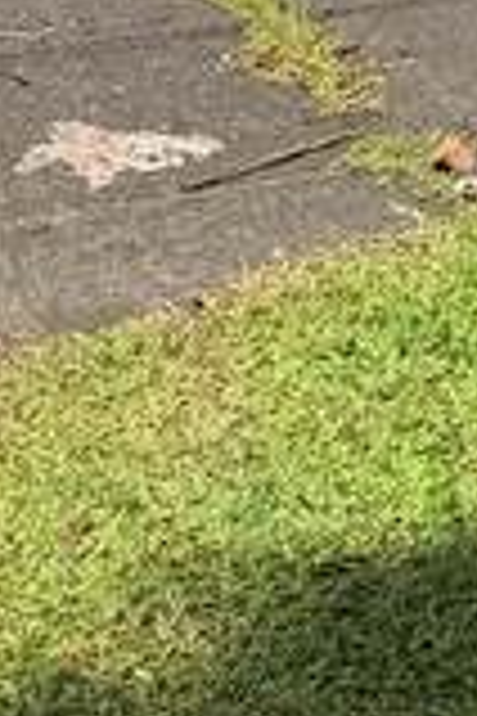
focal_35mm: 151
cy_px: -1324
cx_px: 382
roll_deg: +0.5
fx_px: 3001
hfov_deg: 9.1
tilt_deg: +6.4
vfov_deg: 10.4
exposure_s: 1/4167
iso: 80
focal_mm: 6.76
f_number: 1.78
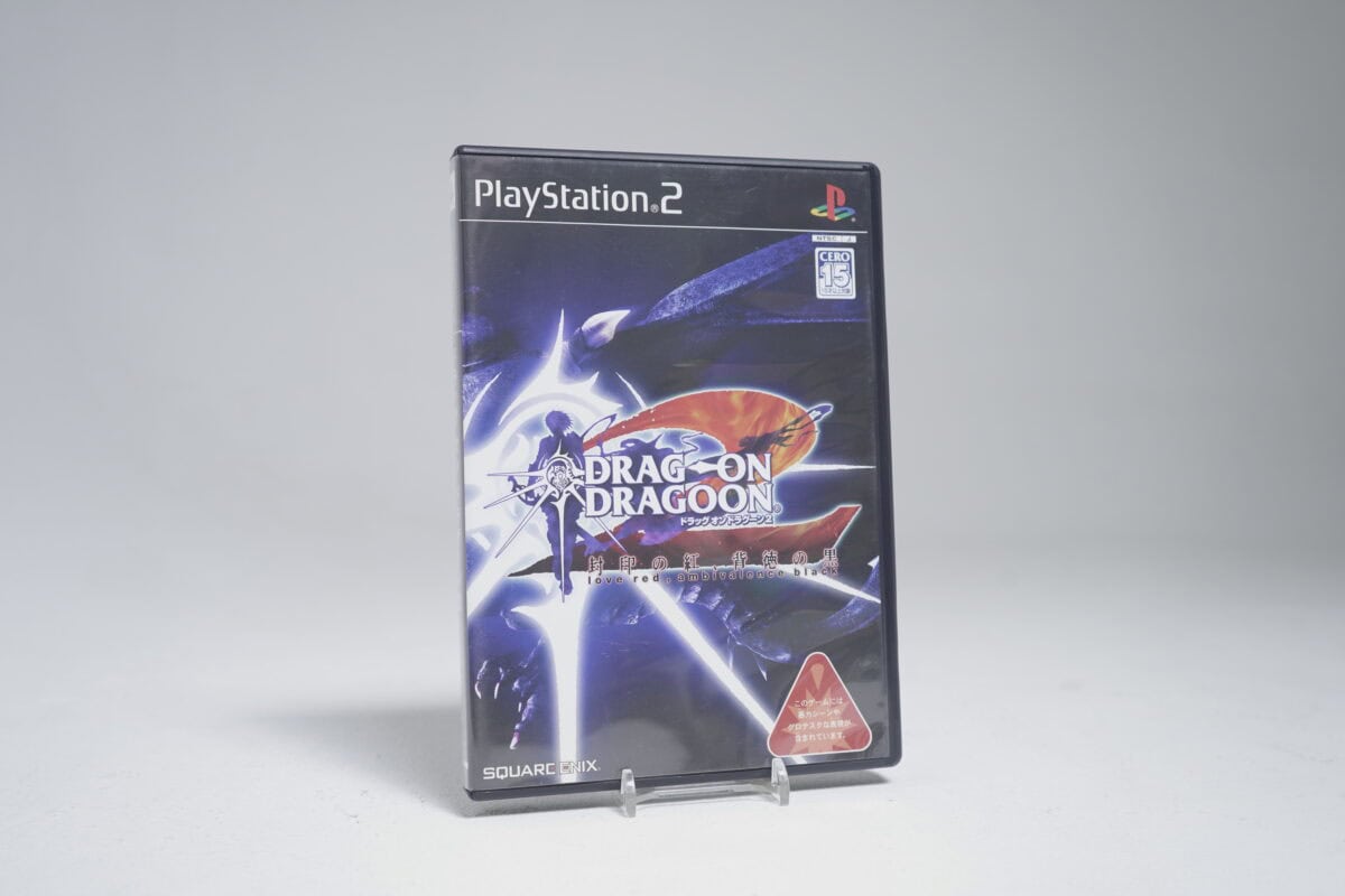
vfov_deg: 36.9
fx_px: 1345
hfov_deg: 53.1
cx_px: 672
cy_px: 448
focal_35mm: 36
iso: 640
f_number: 5.6
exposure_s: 1/20
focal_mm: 36
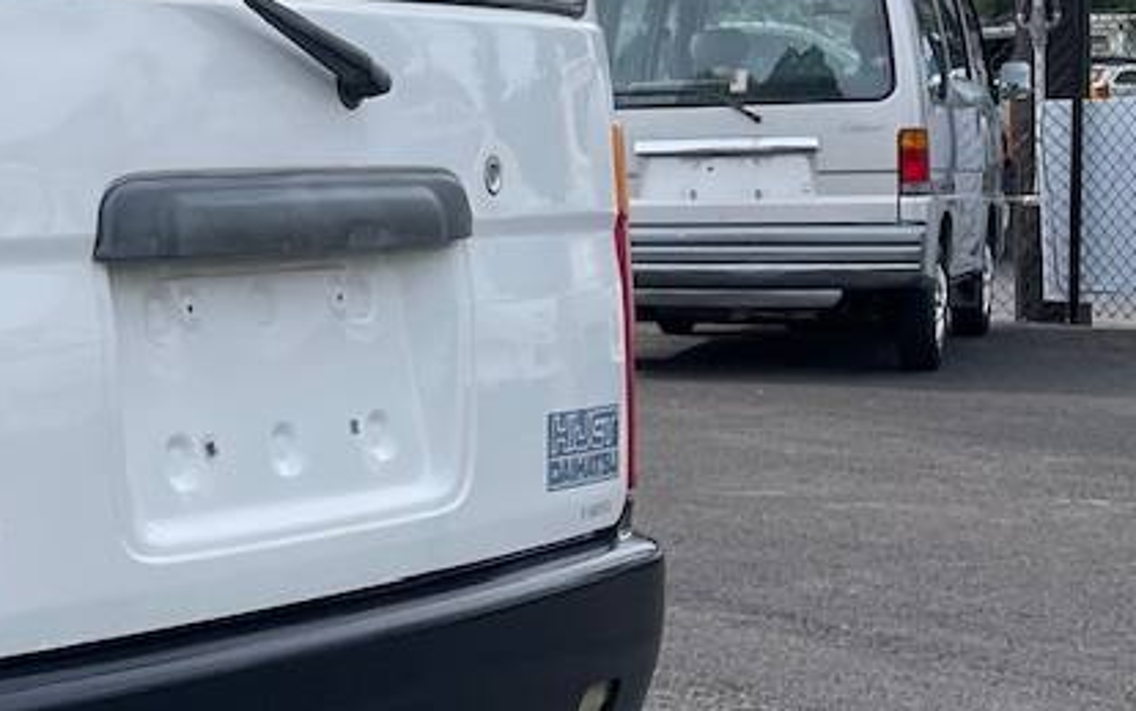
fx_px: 2539
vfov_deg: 15.9
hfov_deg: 21.3
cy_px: 233
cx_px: -554
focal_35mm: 82
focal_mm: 5.1
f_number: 1.6
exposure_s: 1/2545
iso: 32
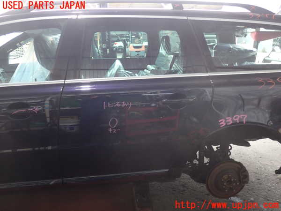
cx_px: 140
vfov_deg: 46.8
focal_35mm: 30
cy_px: 106
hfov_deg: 60.0
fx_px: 244
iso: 200
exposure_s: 1/40
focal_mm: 5.4
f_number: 2.3
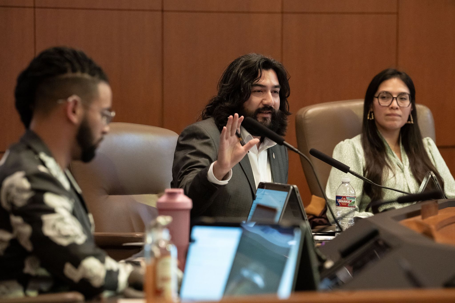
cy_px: 142
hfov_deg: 9.7
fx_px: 2693
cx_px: 234
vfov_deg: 6.4
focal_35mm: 213
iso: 5000
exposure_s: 1/250
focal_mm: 200
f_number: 4.5
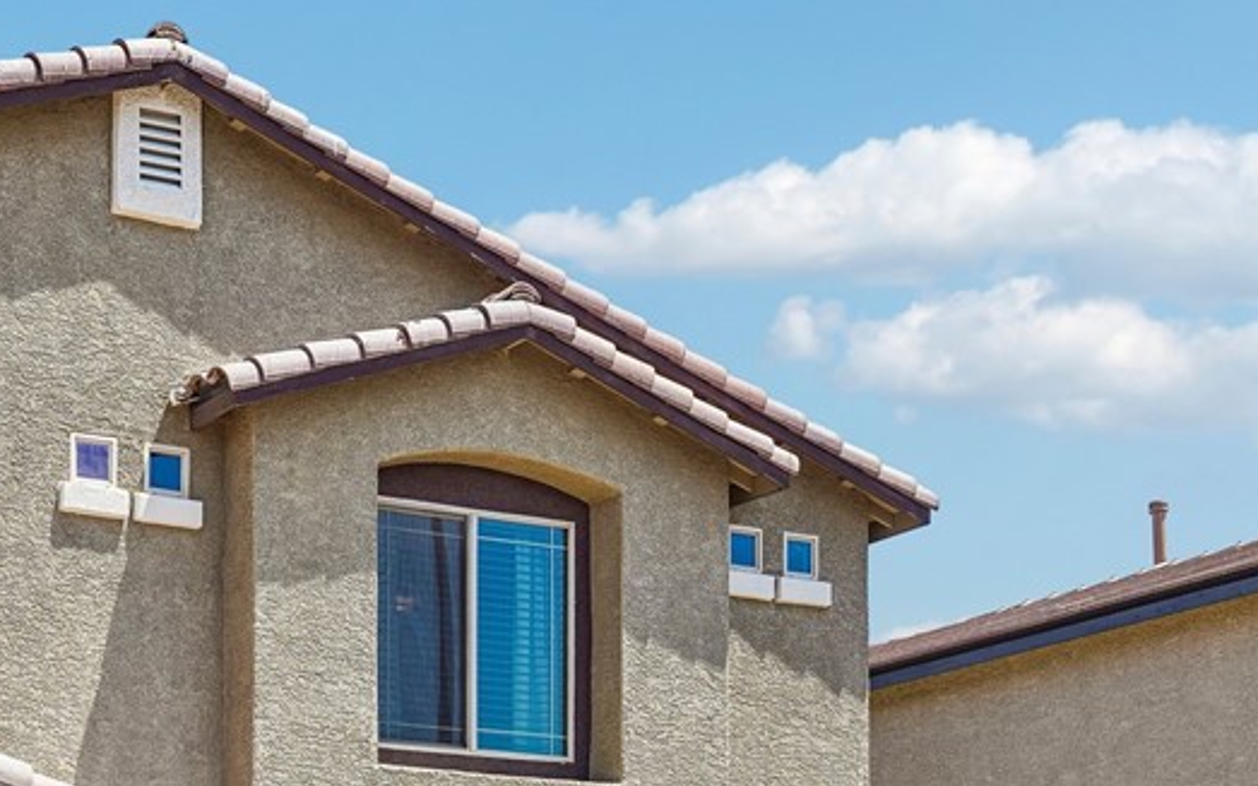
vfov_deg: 17.2
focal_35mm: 74
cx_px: 82
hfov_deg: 26.7
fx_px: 2537
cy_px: 775
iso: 100
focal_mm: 35
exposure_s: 1/160
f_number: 8
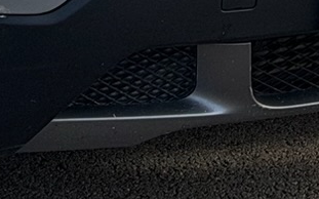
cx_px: -56
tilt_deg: -8.5
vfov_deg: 3.8
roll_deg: +0.3
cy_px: -398
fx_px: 2911
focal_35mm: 335
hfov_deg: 6.2
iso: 64
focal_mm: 6.76
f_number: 1.78
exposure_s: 1/2033
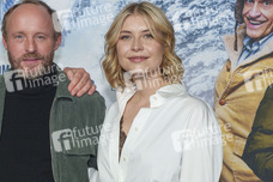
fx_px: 675
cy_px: 108
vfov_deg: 15.3
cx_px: 51
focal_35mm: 89
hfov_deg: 22.5
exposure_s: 1/160
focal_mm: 45
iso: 800
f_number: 5.6
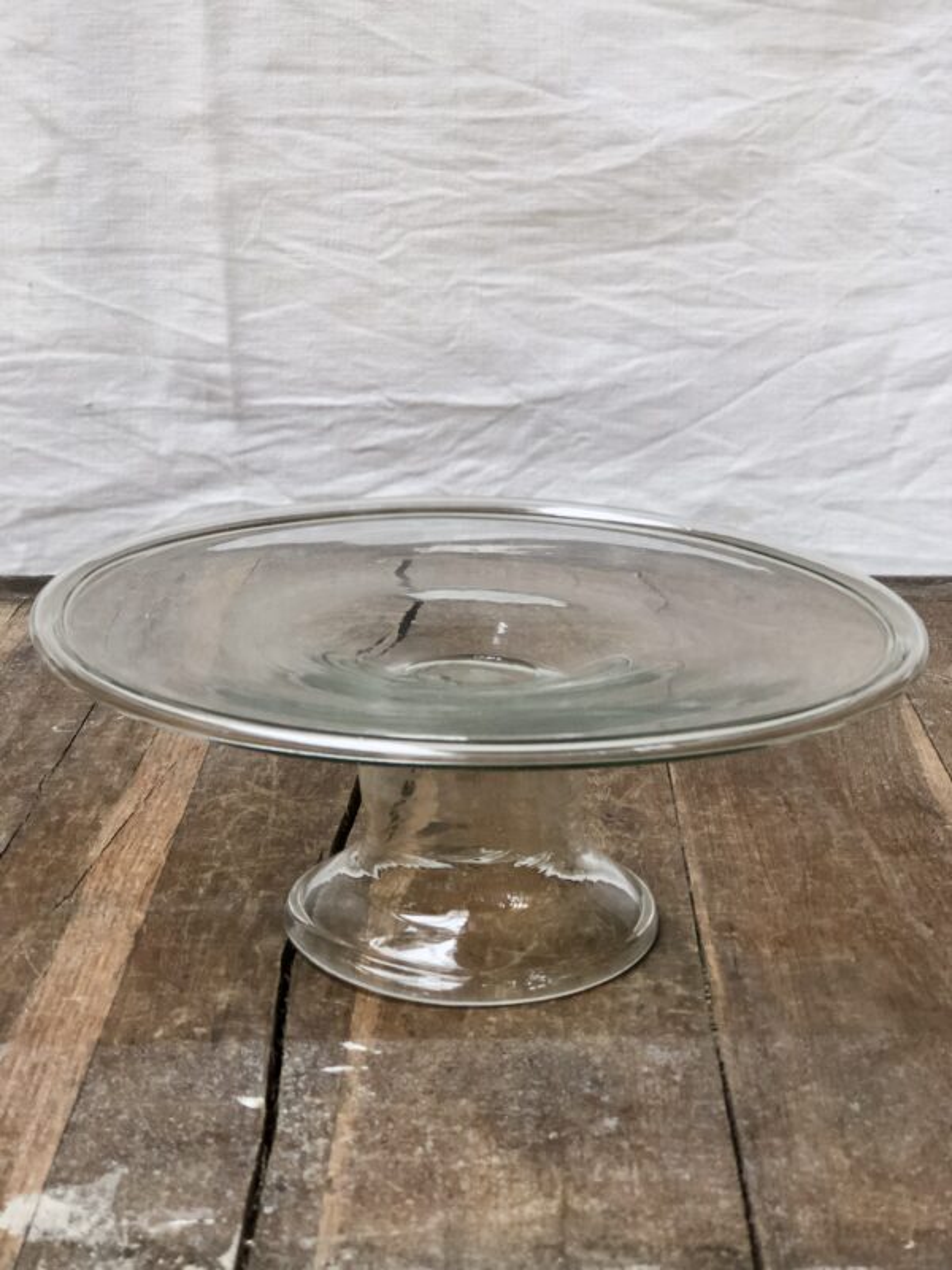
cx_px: 476
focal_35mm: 57
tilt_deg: -18.0
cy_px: 635
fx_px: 2090
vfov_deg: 33.8
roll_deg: +0.1
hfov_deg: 25.7
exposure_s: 1/30
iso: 80
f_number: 2.8
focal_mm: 6.6
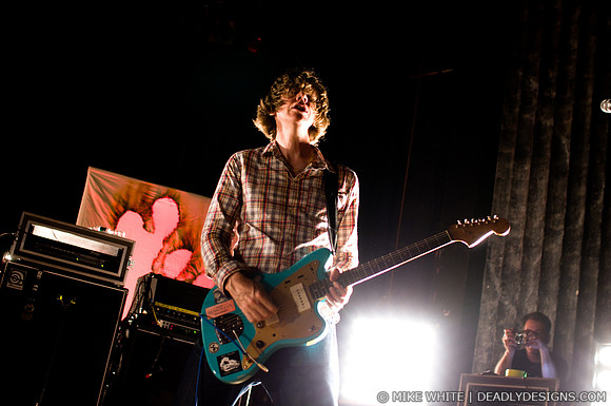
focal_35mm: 45
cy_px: 203
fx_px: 763
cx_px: 306
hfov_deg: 43.7
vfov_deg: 29.8
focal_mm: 30
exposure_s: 1/160
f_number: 2.5
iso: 800
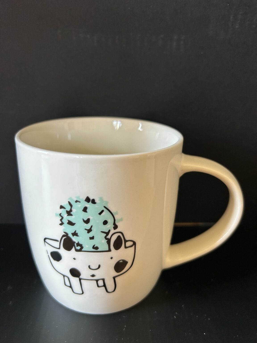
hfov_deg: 53.1
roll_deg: -2.2
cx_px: 128
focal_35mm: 26
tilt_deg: -22.0
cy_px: 172
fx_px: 257
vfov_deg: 67.3
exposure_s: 1/60
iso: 160
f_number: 1.5
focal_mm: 5.7
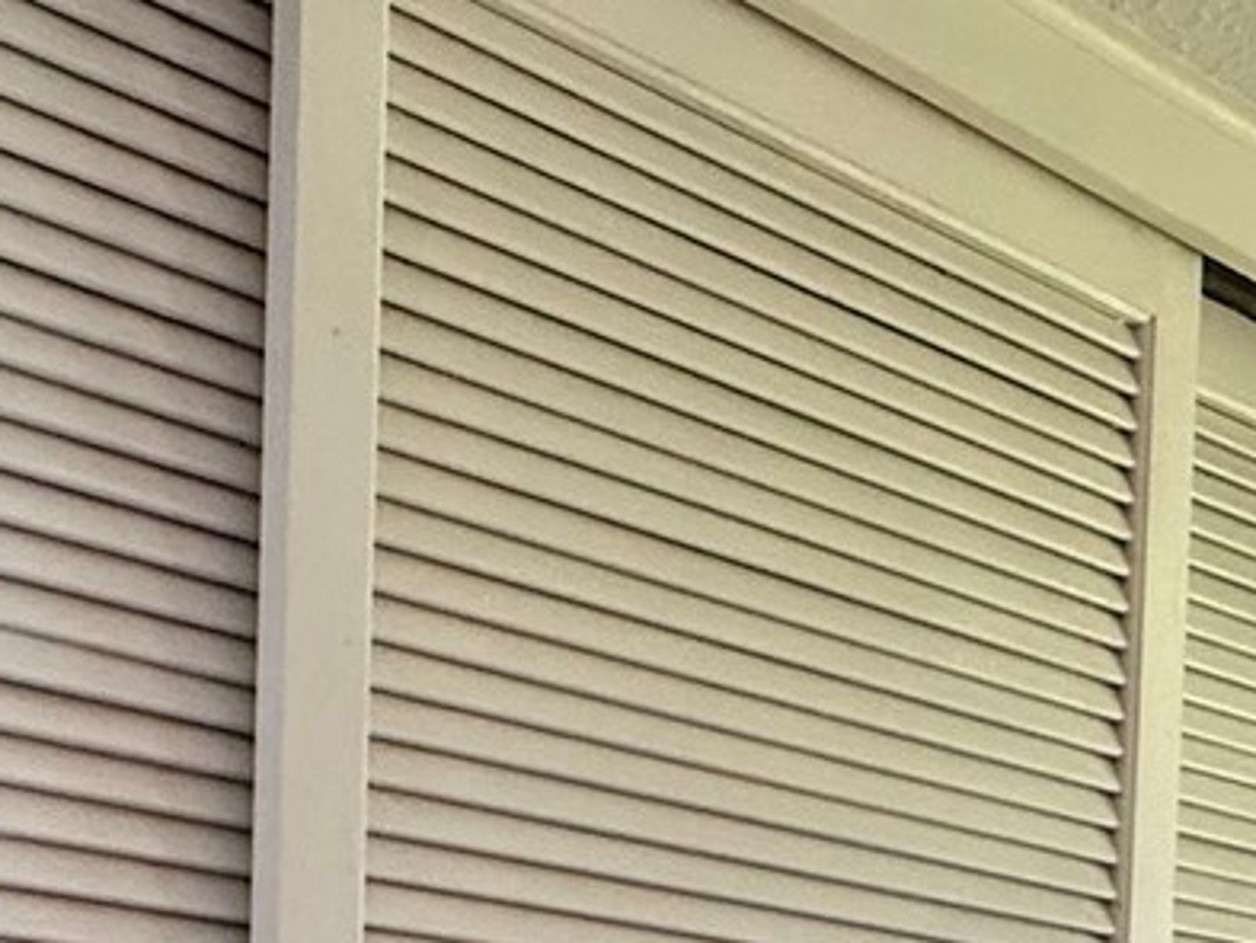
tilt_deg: -3.4
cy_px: 1407
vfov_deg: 21.6
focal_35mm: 57
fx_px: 2069
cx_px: 467
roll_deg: -1.0
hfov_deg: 33.6
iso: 400
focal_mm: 2.22
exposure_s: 1/60
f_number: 2.2
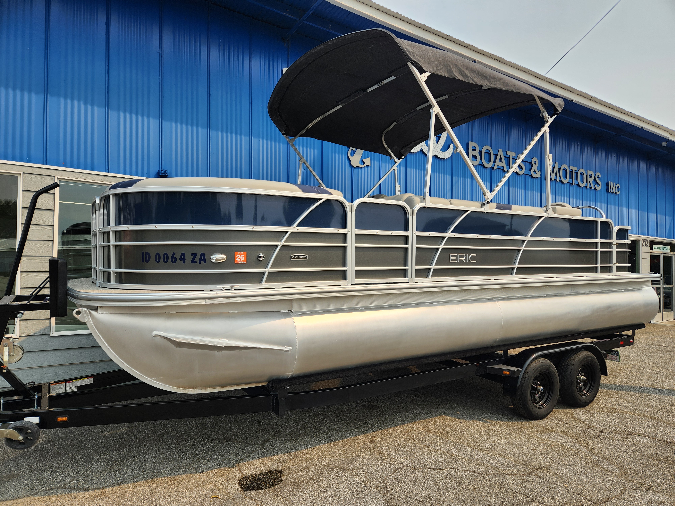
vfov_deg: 58.9
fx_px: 448
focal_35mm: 23
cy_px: 253
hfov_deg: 73.9
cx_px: 338
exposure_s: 1/1192
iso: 20
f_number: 1.8
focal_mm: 5.4
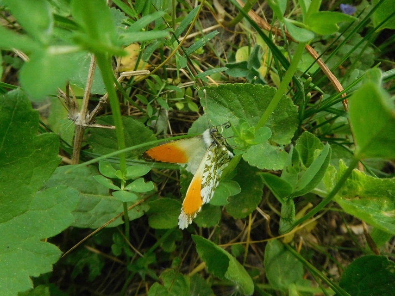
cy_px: 148
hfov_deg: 69.4
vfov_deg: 54.9
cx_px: 198
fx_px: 285
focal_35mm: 25
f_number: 6.8
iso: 800
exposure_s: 1/400
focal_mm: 4.5
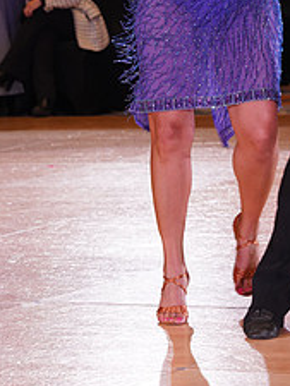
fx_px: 2678
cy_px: -82
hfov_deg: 6.2
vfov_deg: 8.2
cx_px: 330
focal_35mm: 240
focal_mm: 97
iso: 1600
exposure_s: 1/160
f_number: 5.6
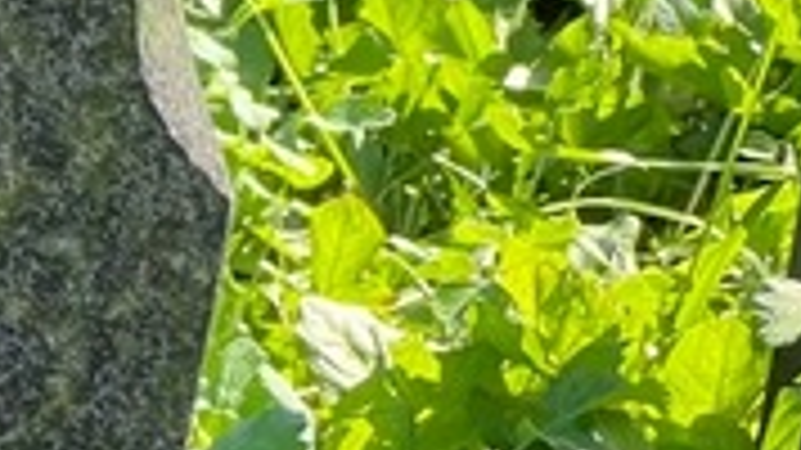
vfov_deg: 3.2
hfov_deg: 5.6
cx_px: -936
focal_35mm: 378
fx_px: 8026
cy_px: 752
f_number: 2.8
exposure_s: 1/99
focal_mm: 9
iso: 32
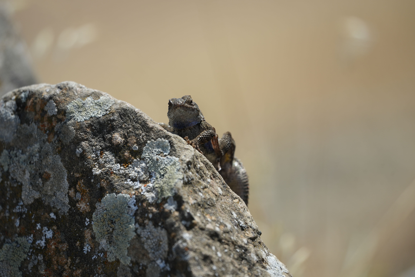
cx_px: 208
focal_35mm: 400
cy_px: 138
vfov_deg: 3.4
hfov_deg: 5.2
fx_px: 4611
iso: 250
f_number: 6.3
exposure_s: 1/800
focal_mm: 400
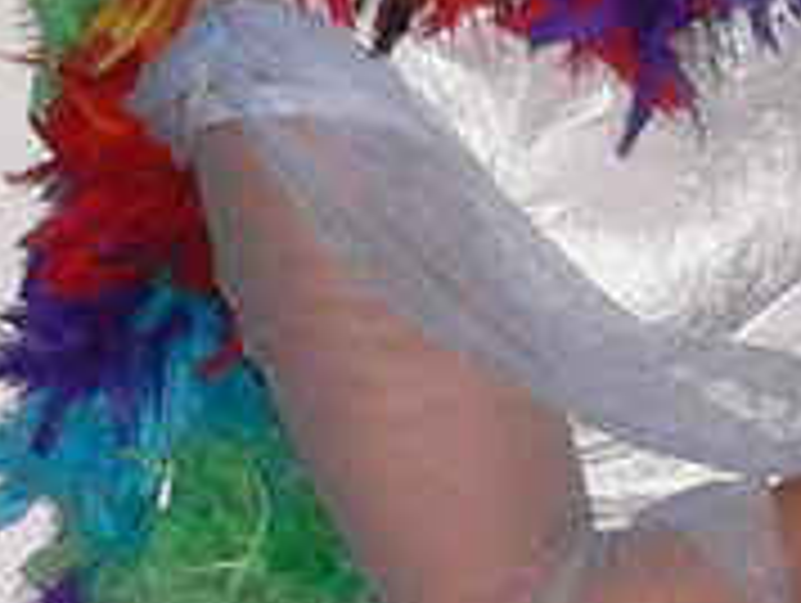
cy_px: 387
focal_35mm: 251
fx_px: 5816
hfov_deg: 7.7
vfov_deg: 5.9
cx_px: 1251
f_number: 2.8
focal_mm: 5.8
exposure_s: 1/60
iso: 200
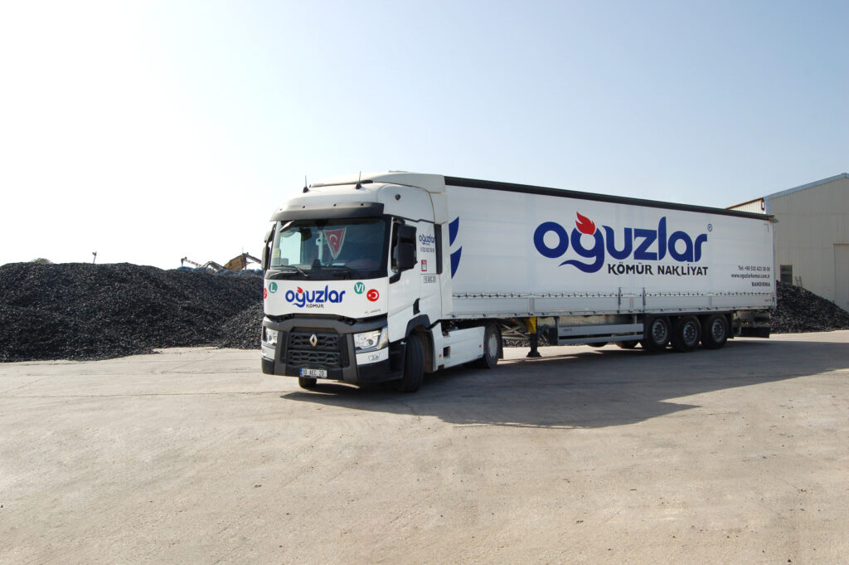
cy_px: 282
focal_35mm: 27
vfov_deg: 47.9
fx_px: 636
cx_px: 424
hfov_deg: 67.4
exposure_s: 1/400
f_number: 10
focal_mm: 18
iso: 200
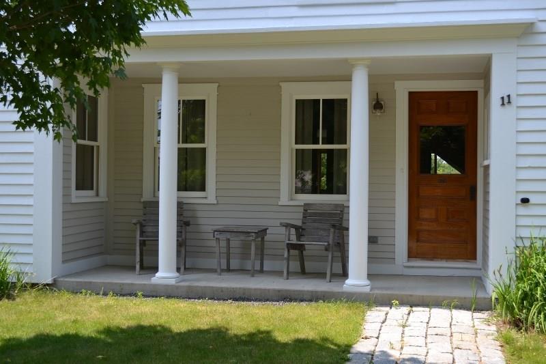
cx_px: 273
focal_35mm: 48
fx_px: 728
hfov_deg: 41.1
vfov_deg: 28.1
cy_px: 182
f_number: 4.8
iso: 100
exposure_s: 1/200
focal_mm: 32
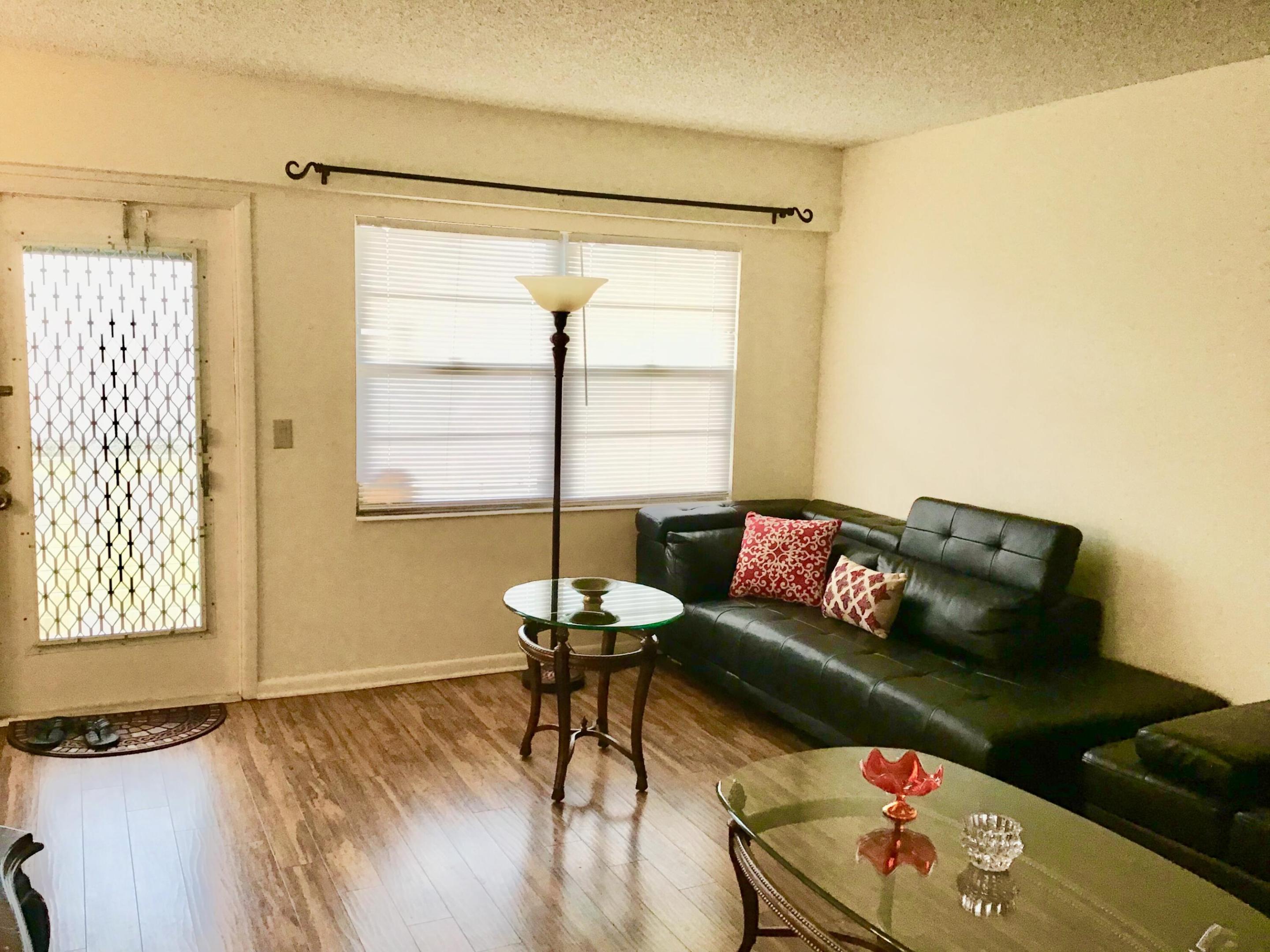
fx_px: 1137
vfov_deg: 45.4
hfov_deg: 58.4
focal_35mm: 31
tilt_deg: -6.4
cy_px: 476
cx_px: 635
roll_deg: -1.5
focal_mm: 3.3
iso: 64
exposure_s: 1/30
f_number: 2.4
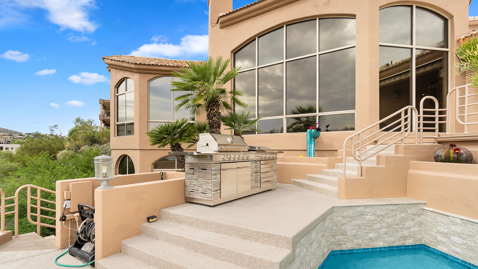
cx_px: 236
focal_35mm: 18
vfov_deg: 62.1
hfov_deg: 94.2
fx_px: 222
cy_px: 152
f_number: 8
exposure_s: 1/1000
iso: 400
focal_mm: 11
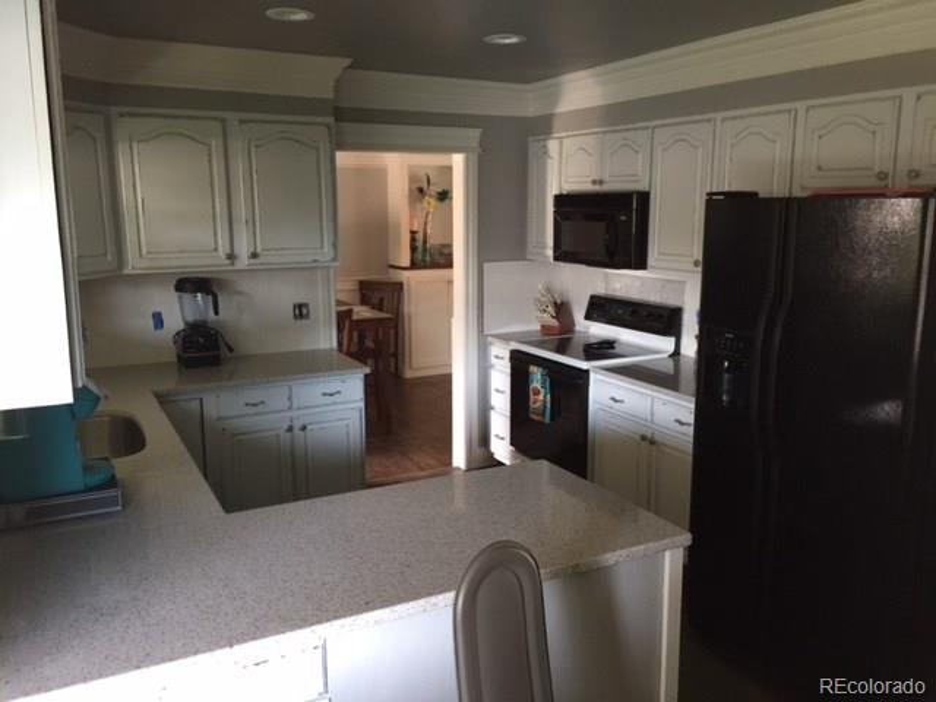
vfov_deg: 48.2
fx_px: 784
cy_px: 351
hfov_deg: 61.7
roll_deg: -0.8
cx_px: 468
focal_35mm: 29
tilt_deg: -10.9
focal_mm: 4.15
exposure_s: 1/15
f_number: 2.2
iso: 100
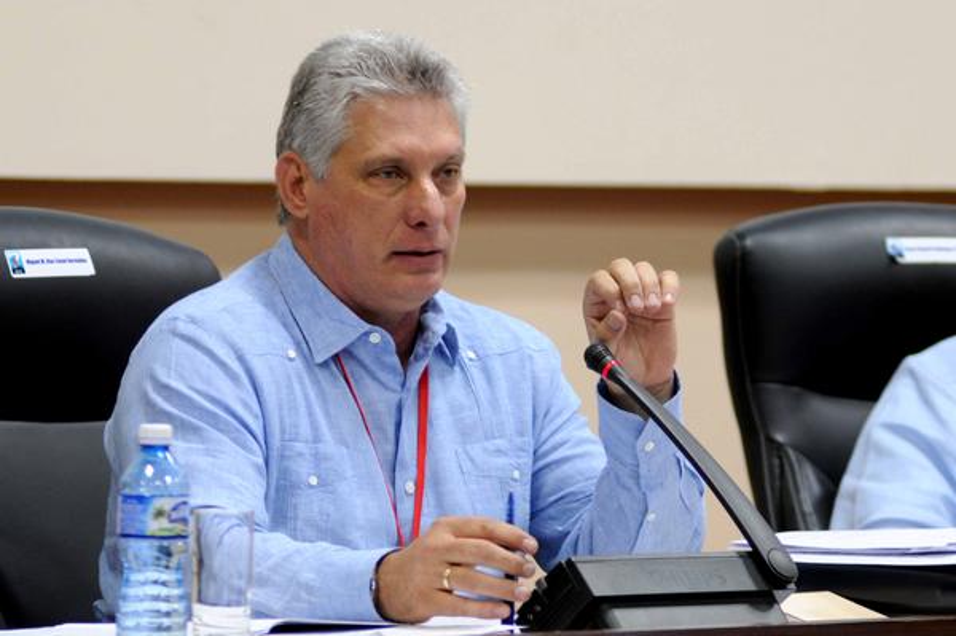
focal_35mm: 188
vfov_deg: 7.3
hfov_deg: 11.0
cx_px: 478
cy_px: 318
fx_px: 4975
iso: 500
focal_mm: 125
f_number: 2.8
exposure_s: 1/60
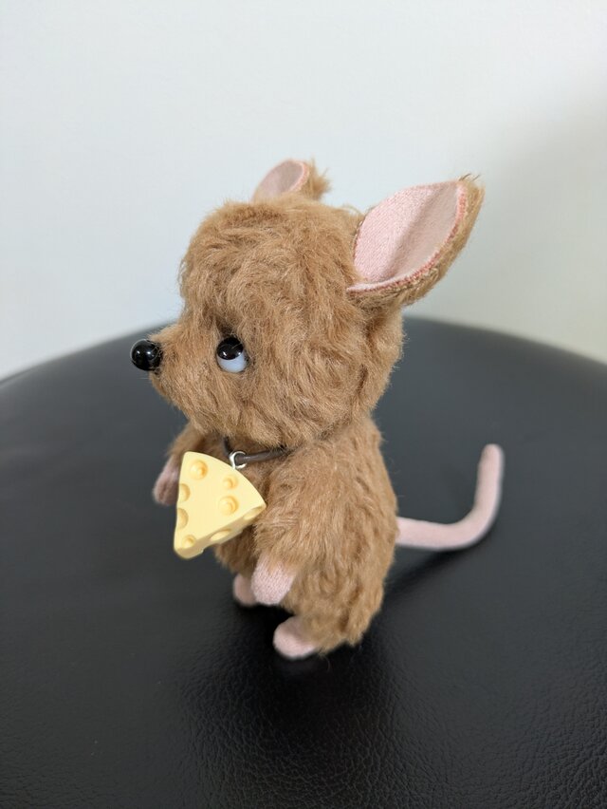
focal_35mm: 25
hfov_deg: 54.9
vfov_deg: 69.4
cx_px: 304
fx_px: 584
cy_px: 404
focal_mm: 5.43
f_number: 1.89
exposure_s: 1/33.3
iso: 318
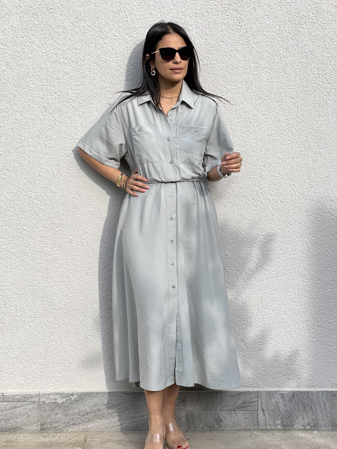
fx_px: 999
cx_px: 168
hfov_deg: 19.1
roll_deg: +0.2
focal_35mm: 77
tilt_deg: -6.5
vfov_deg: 25.3
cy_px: 224
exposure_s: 1/312
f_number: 2.8
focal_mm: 9
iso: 25
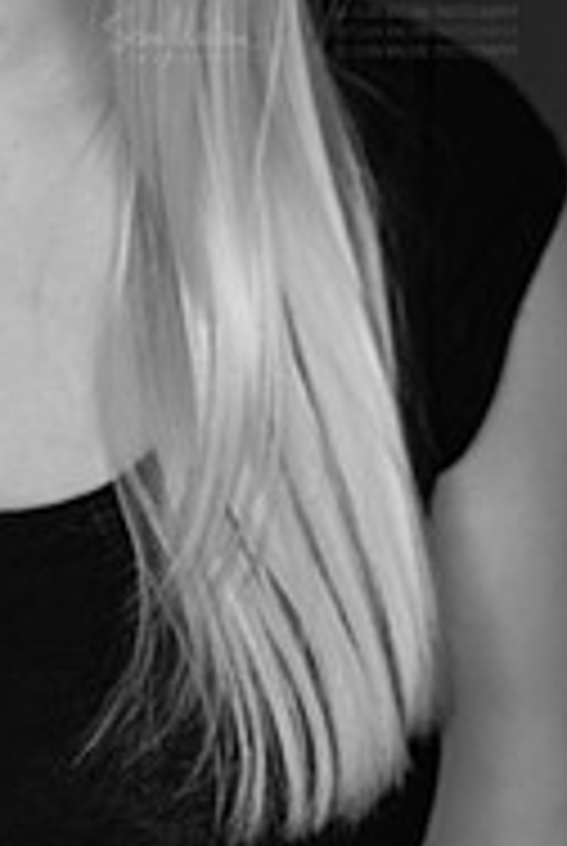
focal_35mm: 203
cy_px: -36
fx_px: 4778
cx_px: -68
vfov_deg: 10.0
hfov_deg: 6.8
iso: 2000
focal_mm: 85
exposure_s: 1/320
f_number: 3.5
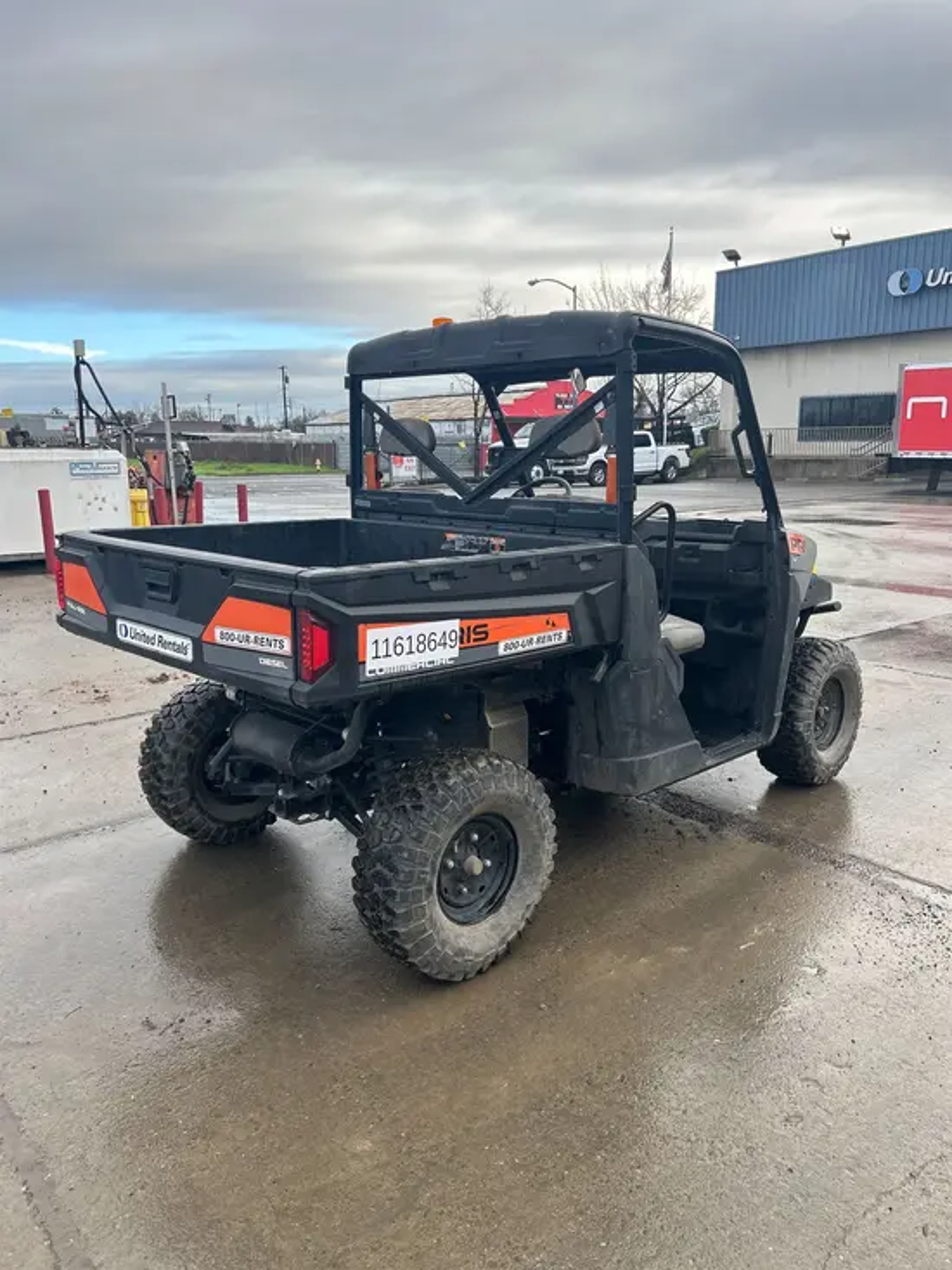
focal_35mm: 26
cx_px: 476
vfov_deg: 67.3
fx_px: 953
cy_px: 635
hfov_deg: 53.1
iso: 50
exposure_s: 1/982
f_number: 1.5
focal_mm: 5.7
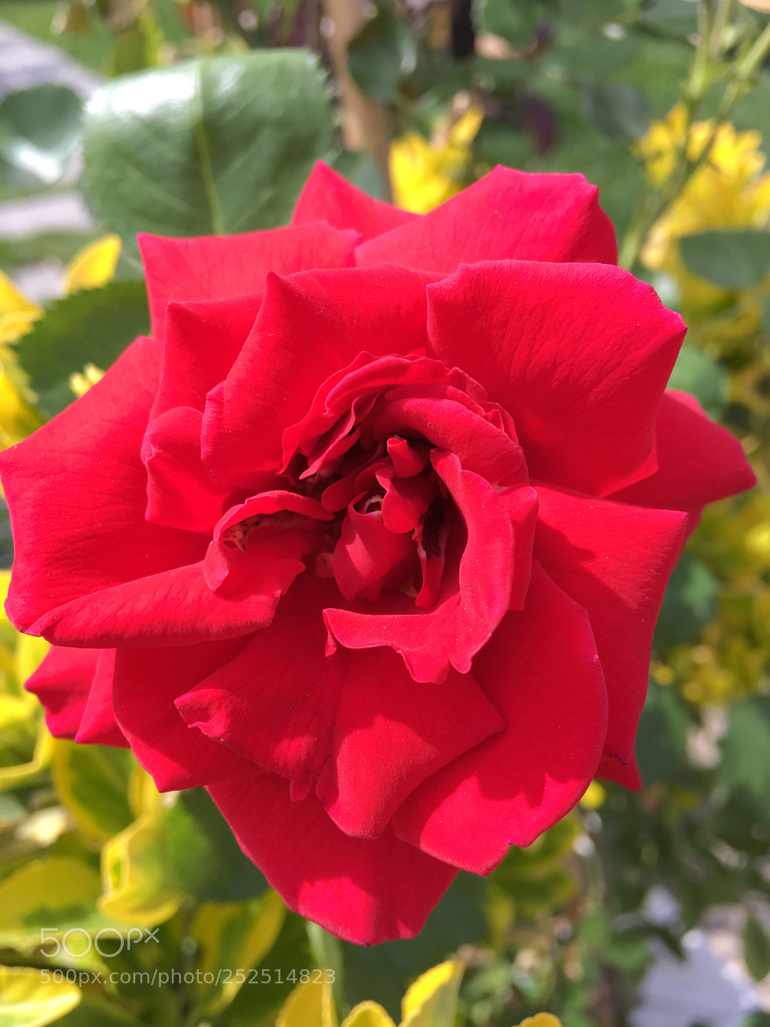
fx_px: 860
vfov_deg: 61.7
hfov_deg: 48.2
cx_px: 385
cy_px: 514
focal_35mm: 29
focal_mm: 4.15
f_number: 2.2
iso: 25
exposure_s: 1/450
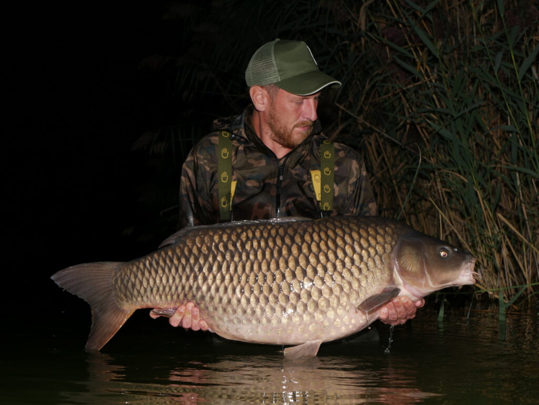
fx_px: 779
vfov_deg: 29.1
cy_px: 202
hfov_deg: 38.2
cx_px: 270
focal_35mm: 50
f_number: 4
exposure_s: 1/160
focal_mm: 25
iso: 100
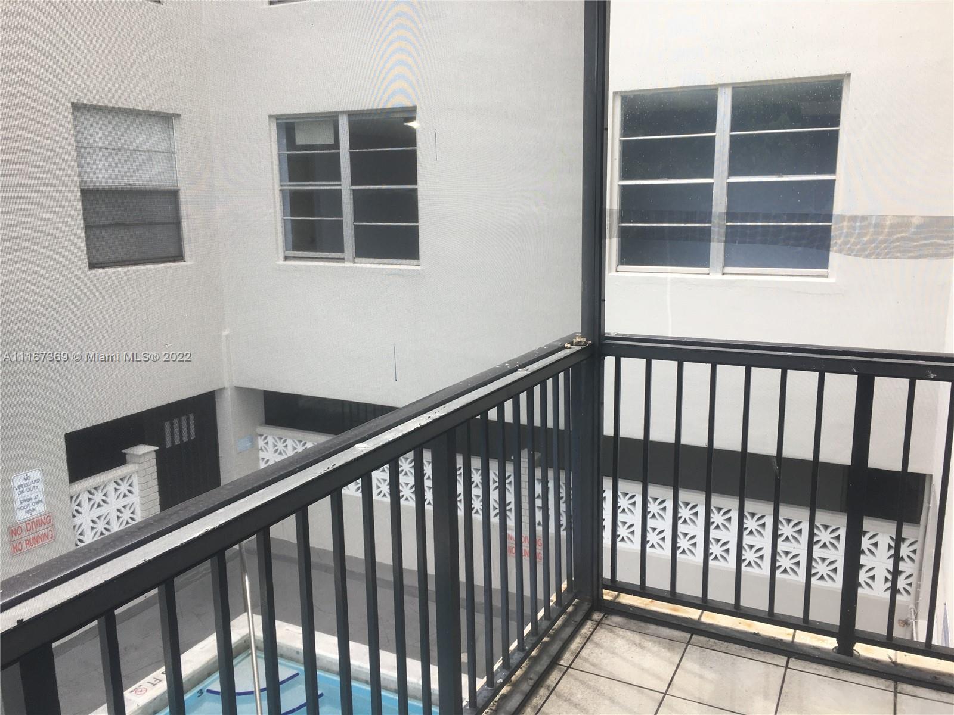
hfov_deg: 61.7
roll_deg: +0.3
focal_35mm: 29
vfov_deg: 48.2
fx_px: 799
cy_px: 358
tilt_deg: -9.9
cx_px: 477
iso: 25
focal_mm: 4.15
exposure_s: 1/120
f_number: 2.2
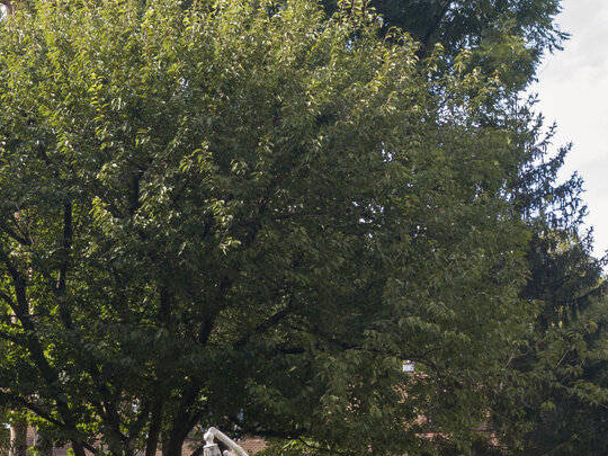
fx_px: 1352
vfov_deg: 18.3
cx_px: 111
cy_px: 521
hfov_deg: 24.9
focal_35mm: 77
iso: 100
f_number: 2.2
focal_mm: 4.73
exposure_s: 1/180
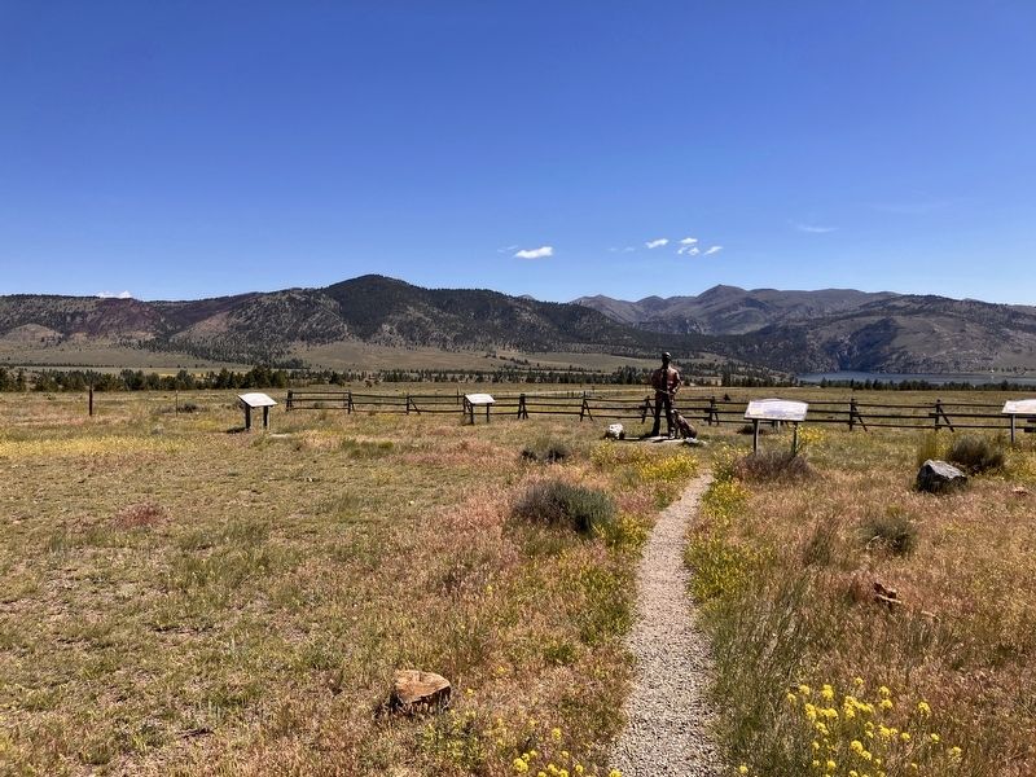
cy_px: 388
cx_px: 518
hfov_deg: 63.4
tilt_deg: -1.8
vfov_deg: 49.7
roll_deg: -0.2
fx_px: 838
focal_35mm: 28
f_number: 1.8
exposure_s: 1/2114
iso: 32
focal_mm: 3.99
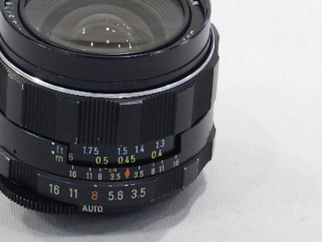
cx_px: 115
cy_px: 83
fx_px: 2419
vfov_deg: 5.7
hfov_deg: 7.6
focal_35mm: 260
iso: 800
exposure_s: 1/40
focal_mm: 28.4
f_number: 5.3
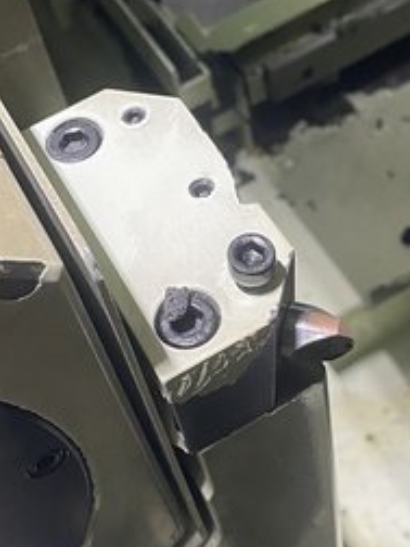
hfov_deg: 23.6
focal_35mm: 62
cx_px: 154
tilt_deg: -53.3
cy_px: 206
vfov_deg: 31.1
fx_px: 979
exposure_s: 1/60
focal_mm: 4.25
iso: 200
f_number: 1.8
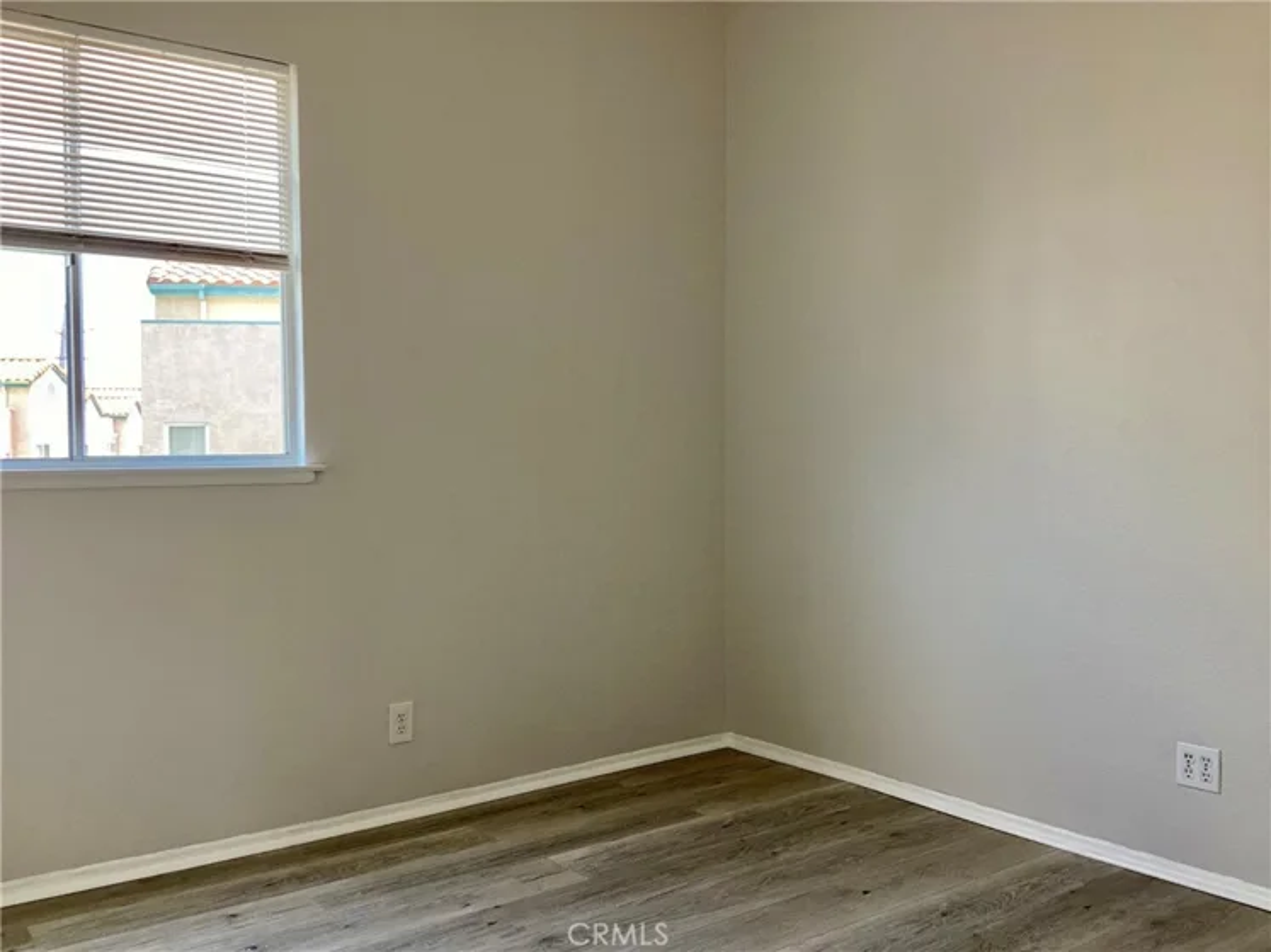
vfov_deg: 45.4
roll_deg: -1.1
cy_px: 476
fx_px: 1138
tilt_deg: -2.3
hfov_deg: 58.4
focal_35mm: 31
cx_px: 636
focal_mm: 3.3
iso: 50
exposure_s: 1/100
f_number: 2.4
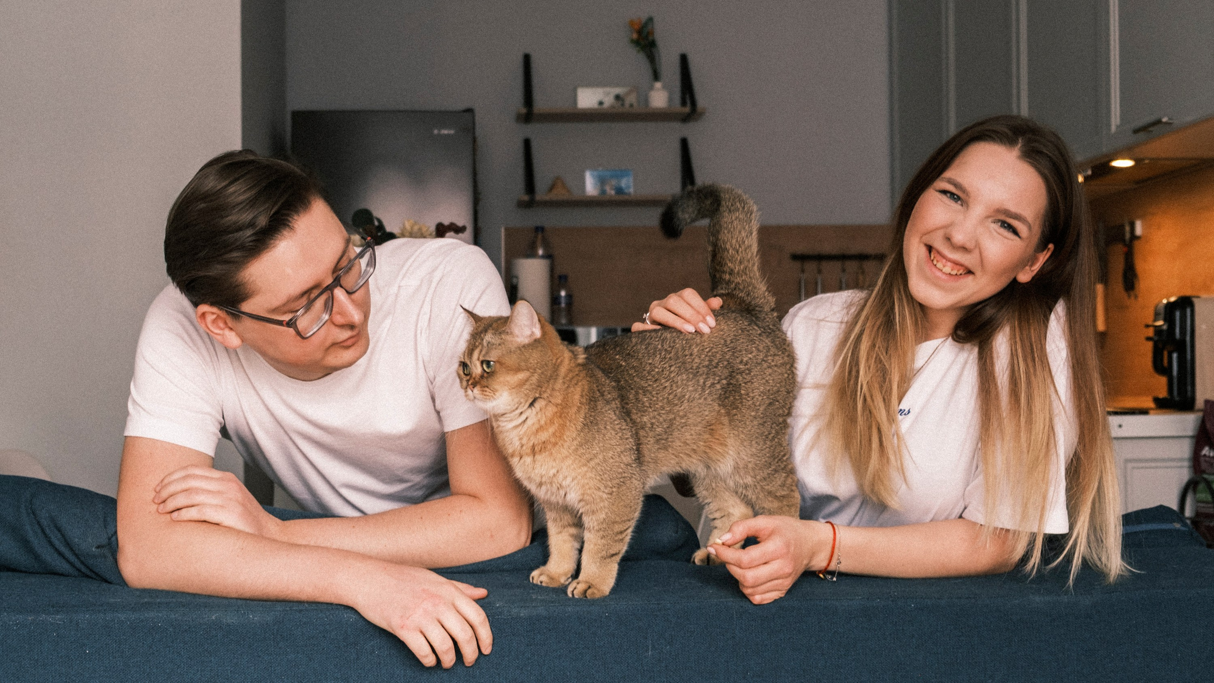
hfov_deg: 42.1
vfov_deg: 24.4
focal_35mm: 49
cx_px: 557
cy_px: 362
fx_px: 1577
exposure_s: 1/125
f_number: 3.2
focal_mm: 25.4
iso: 1000
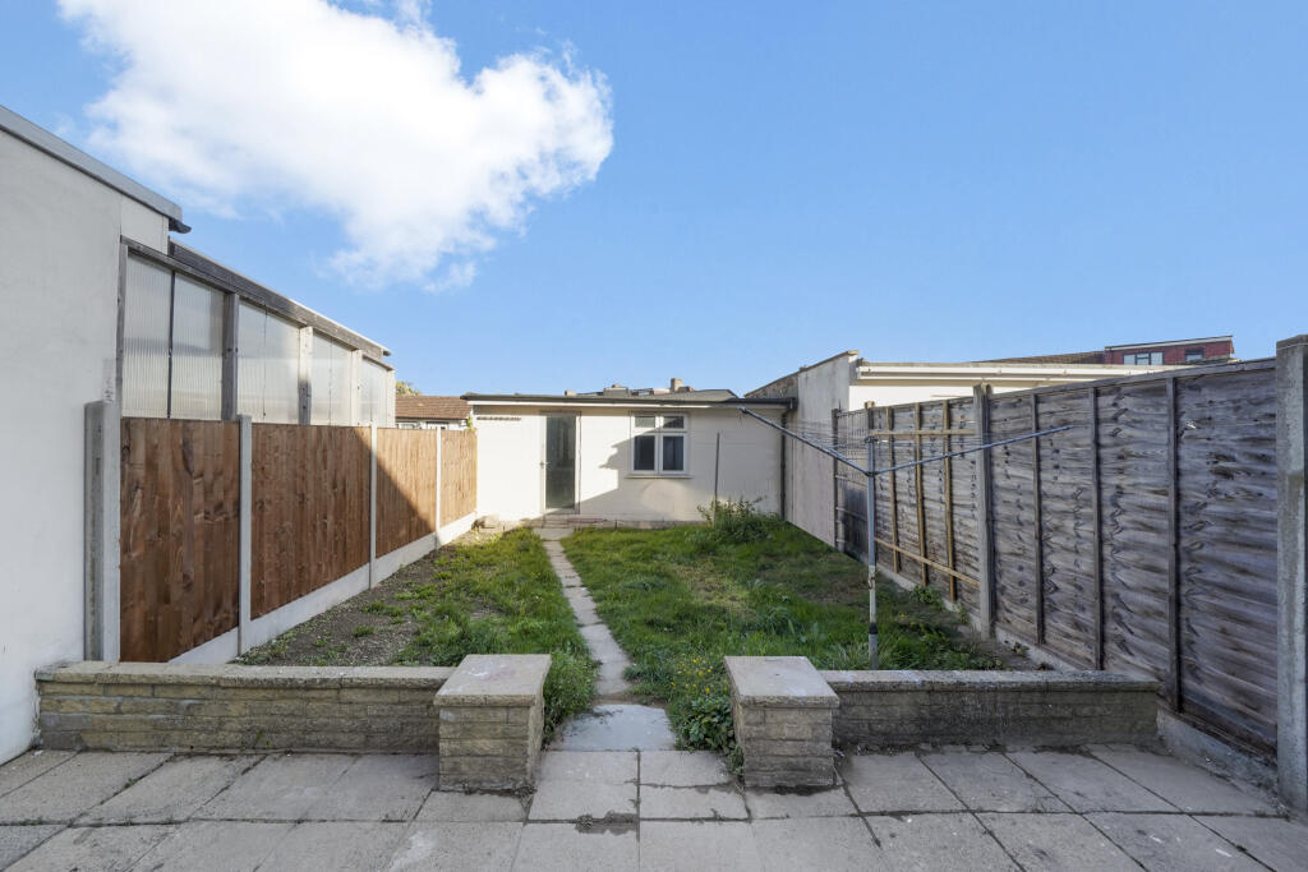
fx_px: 472
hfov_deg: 108.3
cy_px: 436
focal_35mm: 13
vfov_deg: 85.4
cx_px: 654
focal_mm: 13
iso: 500
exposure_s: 1/250
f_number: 13
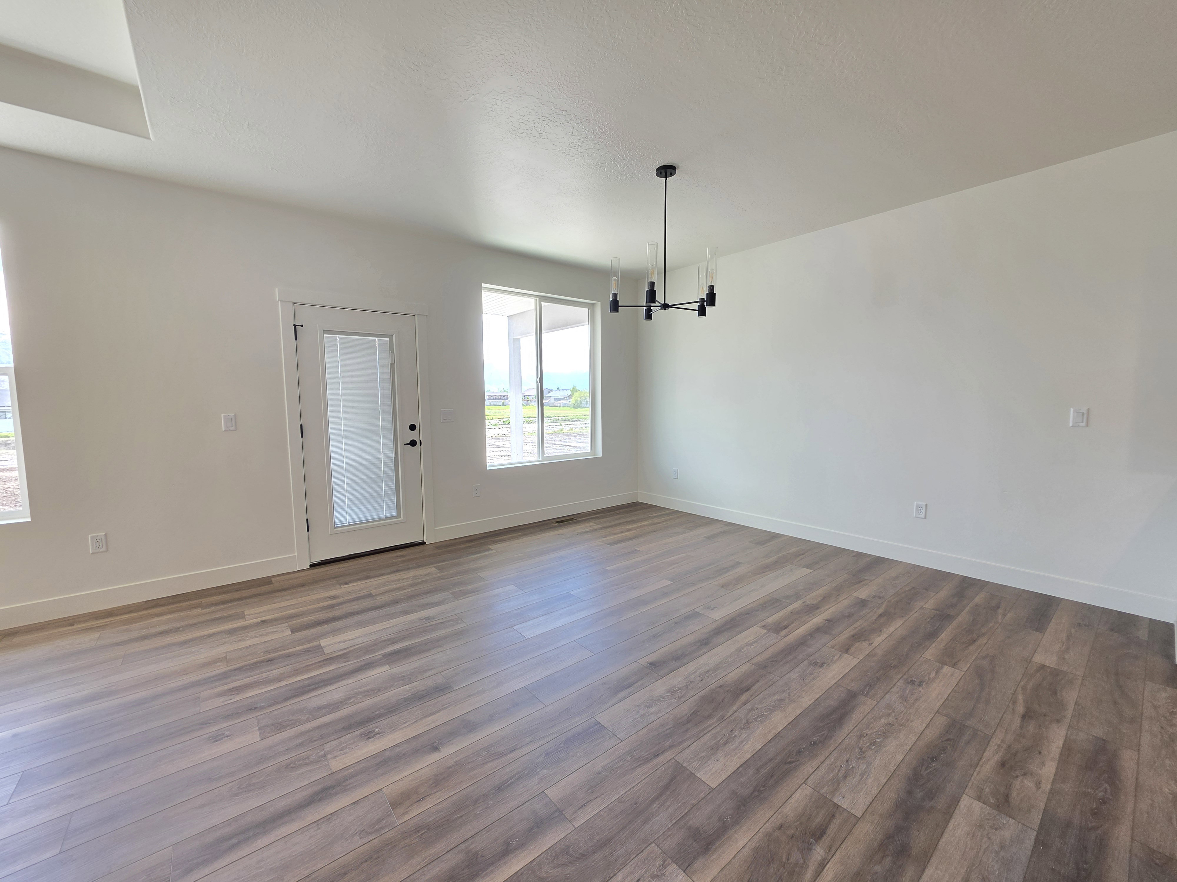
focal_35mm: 13
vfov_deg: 89.9
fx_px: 442
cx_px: 588
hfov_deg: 106.2
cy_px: 441
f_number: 1.9
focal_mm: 2.2
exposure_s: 1/120
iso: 50
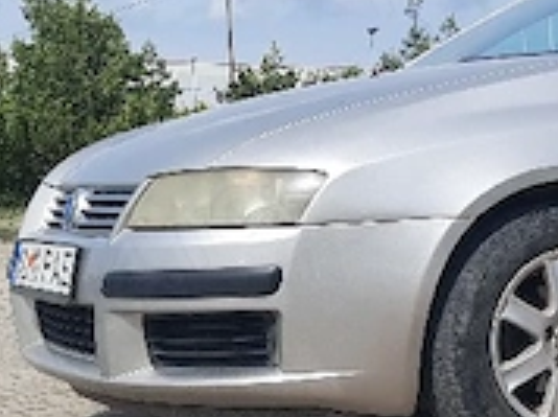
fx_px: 1304
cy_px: 348
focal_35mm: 81
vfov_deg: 18.0
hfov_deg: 22.3
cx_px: 674
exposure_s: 1/2000
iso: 25
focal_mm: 5.23
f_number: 1.8
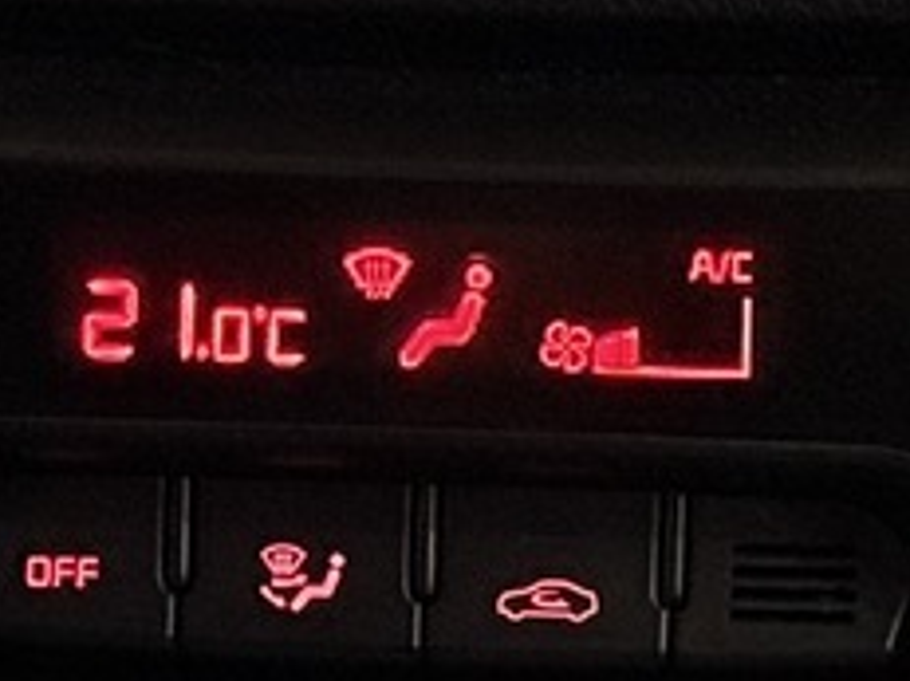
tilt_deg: -38.3
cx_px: 473
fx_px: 7856
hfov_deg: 6.6
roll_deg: -0.2
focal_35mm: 299
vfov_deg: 4.8
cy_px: 1838
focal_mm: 6.76
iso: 500
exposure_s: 1/40
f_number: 1.78
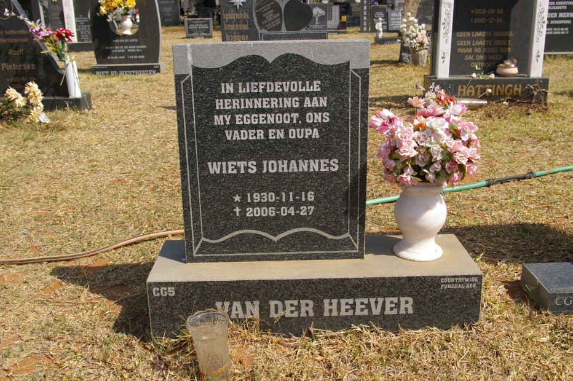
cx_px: 286
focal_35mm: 39
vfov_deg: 34.2
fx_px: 620
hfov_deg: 49.6
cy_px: 190
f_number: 8
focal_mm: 26
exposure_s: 1/350
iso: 200
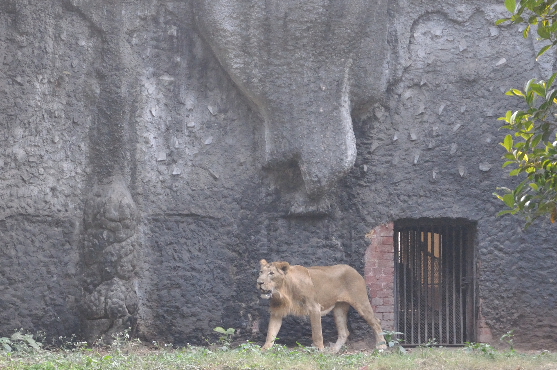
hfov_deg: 9.3
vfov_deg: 6.2
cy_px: 253
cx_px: 250
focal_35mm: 221
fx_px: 3413
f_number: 5.6
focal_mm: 85
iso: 1600
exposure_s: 1/200
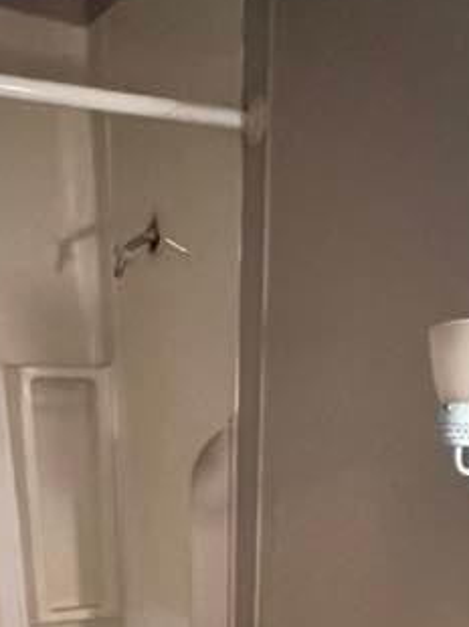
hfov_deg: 33.5
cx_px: 209
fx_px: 778
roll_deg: -0.1
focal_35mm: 43
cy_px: 746
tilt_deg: -23.3
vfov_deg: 35.1
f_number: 1.8
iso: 1000
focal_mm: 1.57
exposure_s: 1/40
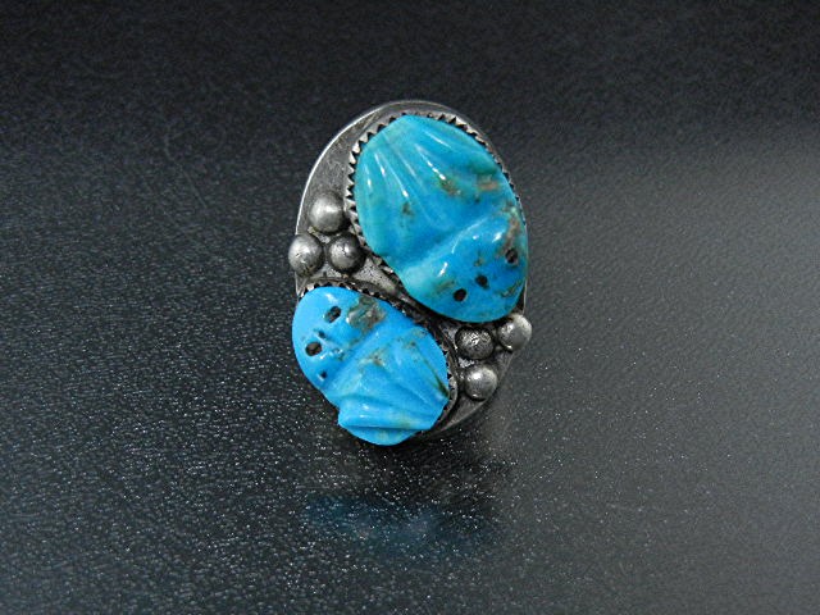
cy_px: 308
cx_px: 410
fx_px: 1398
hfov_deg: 32.7
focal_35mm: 59
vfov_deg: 24.8
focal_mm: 10.6
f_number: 8
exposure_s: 1/30
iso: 800
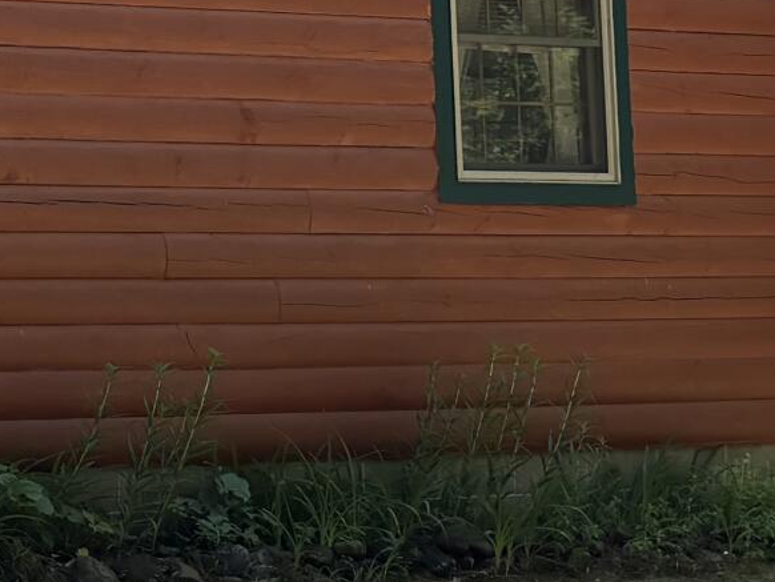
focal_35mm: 134
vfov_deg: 10.8
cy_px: -182
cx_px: -309
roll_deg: -0.4
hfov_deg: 14.0
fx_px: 3001
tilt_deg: +8.2
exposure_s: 1/370
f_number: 1.6
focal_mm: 5.96
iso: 50
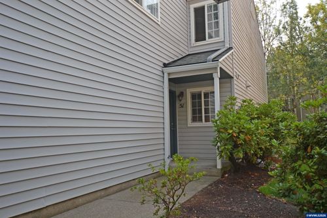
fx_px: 259
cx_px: 164
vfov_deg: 45.6
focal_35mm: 28
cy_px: 109
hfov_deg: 64.6
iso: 100
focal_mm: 19
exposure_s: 1/125
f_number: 5.6
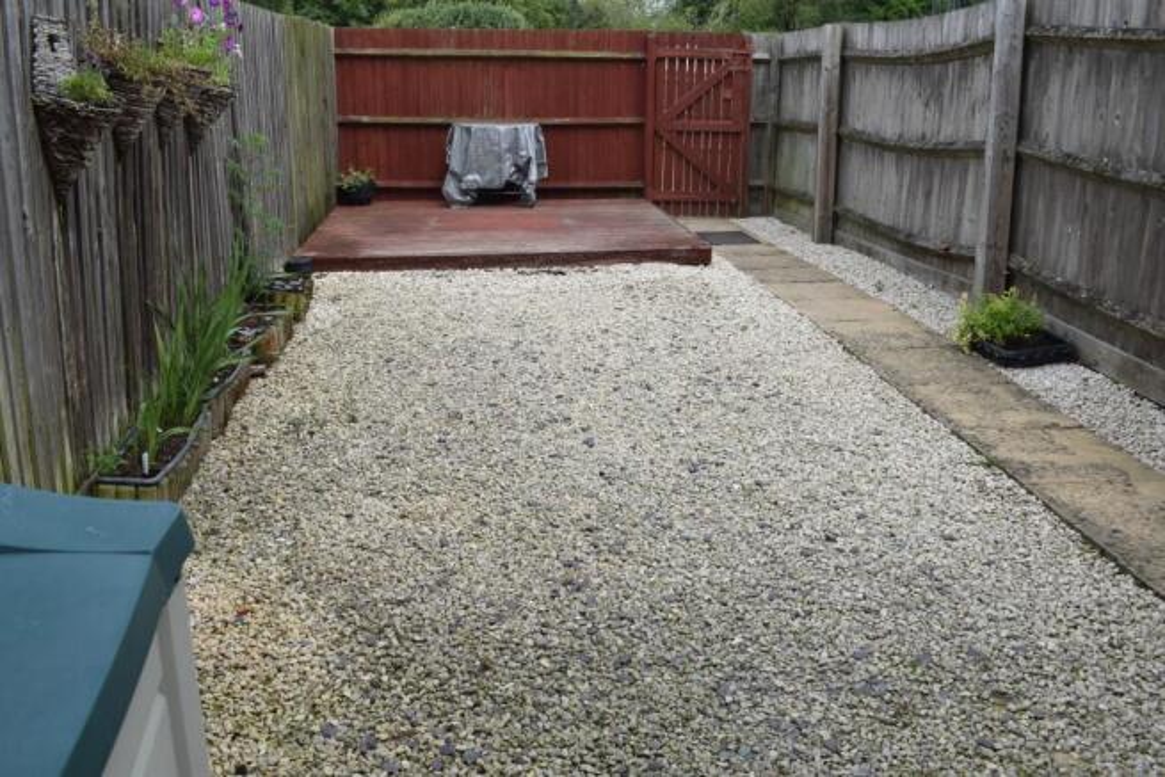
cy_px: 388
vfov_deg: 40.0
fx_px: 1068
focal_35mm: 33
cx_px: 582
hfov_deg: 57.2
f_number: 9
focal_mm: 22
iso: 200
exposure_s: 1/320
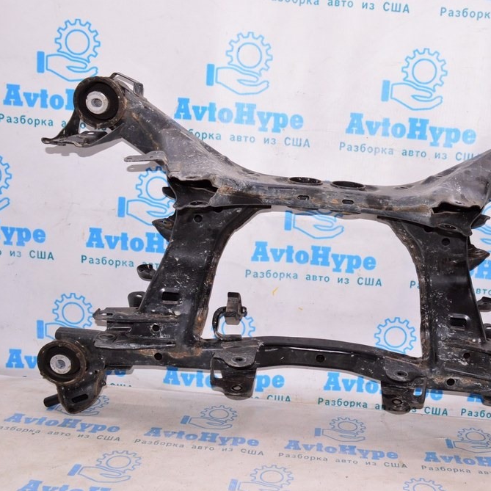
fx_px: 626
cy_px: 249
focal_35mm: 39
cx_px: 338
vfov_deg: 42.8
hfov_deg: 42.1
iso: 1600
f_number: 8
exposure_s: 1/125
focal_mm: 20
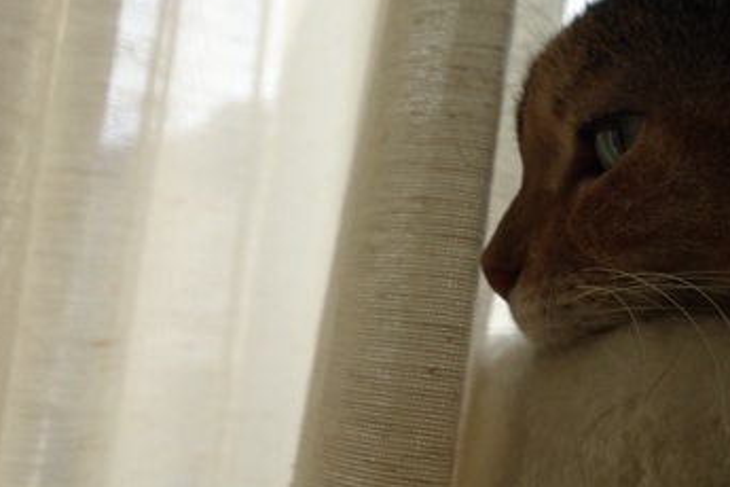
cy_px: 147
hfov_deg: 36.7
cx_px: 595
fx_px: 1054
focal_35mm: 52
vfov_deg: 25.8
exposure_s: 1/100
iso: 125
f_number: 3.5
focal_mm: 10.4
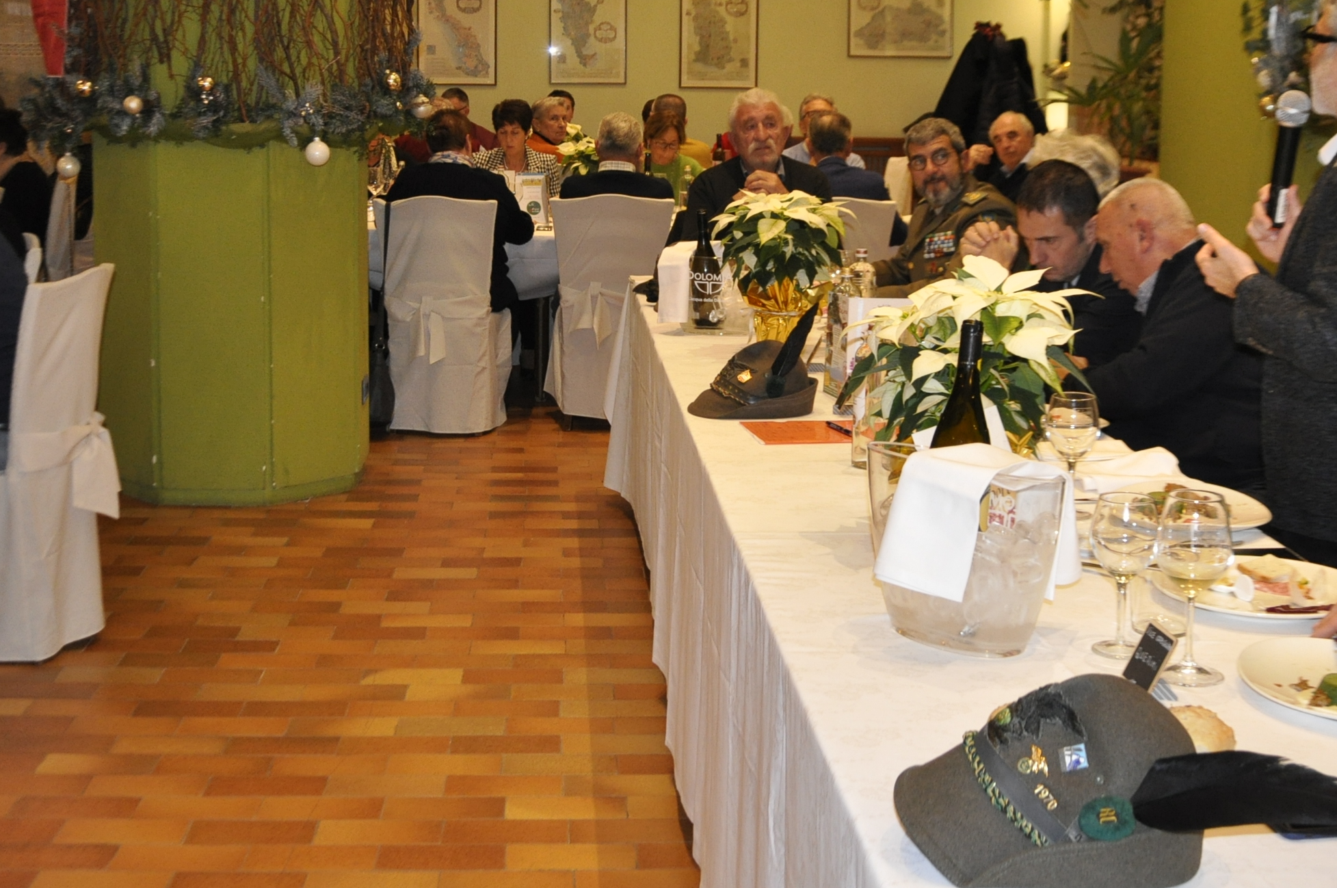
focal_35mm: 52
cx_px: 659
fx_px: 1922
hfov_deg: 38.4
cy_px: 251
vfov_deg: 25.8
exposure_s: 1/60
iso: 800
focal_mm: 21
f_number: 3.8
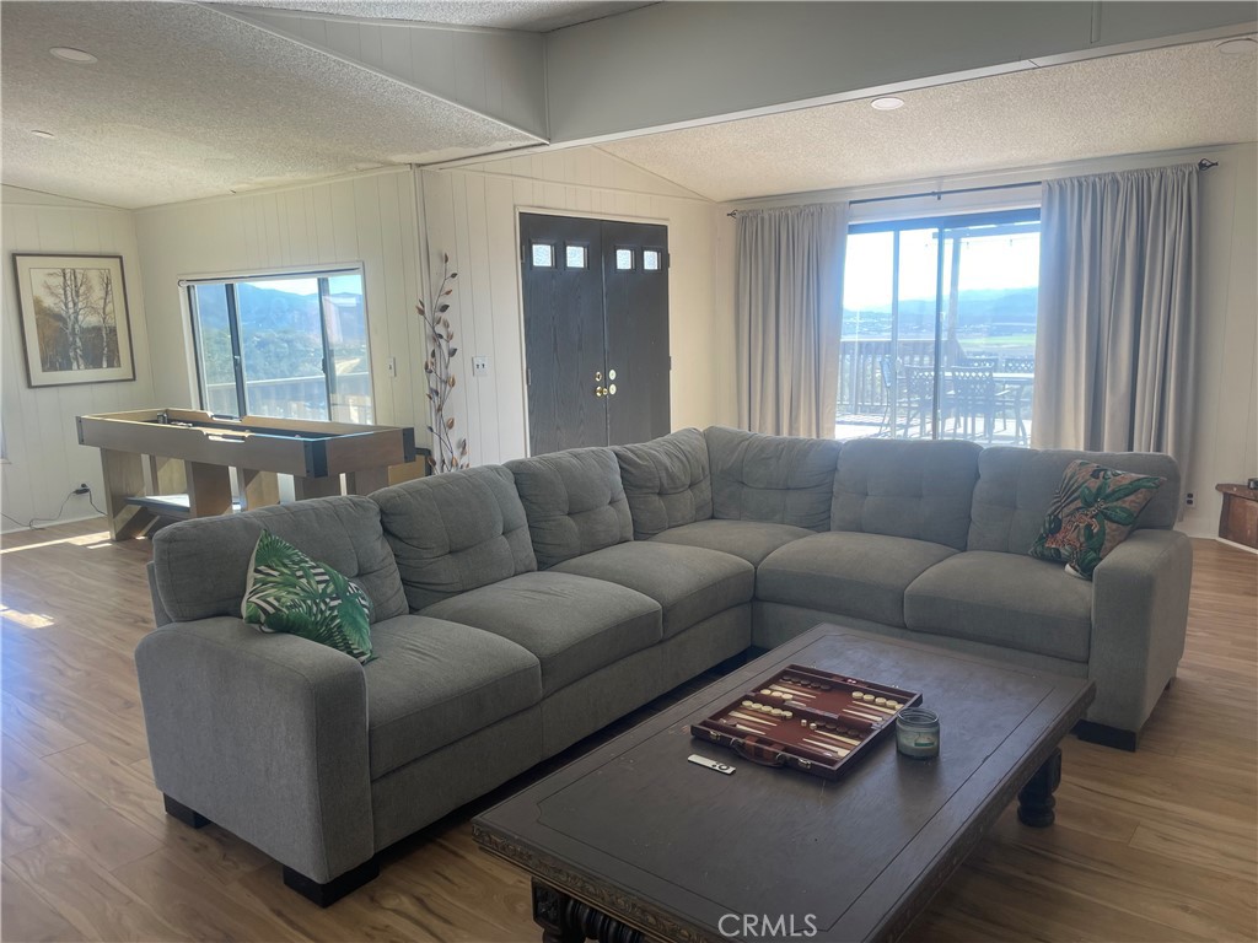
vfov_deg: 53.1
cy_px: 472
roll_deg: +1.5
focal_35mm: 26
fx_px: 945
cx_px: 629
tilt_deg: -9.1
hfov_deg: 67.3
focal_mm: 4.2
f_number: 1.6
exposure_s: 1/162
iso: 32
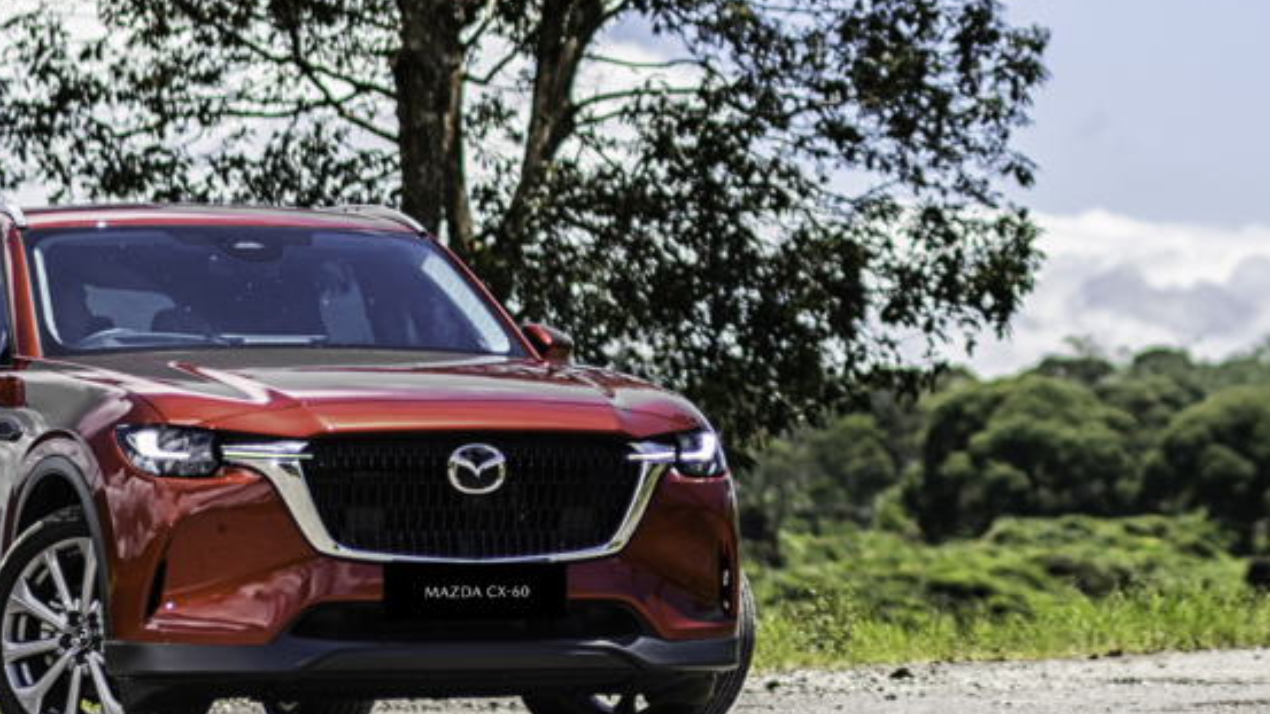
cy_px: -122
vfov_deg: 5.7
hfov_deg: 10.2
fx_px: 7105
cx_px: 1183
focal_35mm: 211
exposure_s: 1/6400
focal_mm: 58
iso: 64
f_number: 1.4
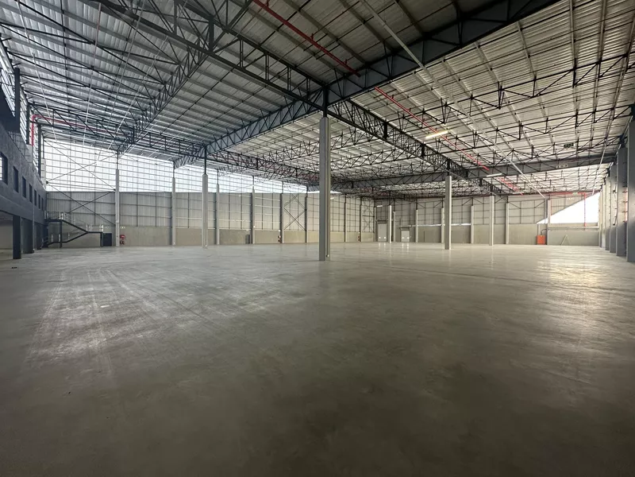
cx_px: 318
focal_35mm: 14
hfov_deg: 102.1
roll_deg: -0.4
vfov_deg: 85.7
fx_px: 257
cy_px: 238
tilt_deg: -0.2
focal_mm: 2.22
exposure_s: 1/100
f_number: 2.2
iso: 100
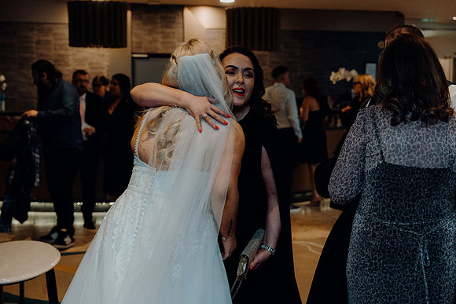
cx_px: 228
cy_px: 152
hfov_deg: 36.2
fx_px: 697
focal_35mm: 55
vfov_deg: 24.6
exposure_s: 1/160
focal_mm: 55
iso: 2500
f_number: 3.5
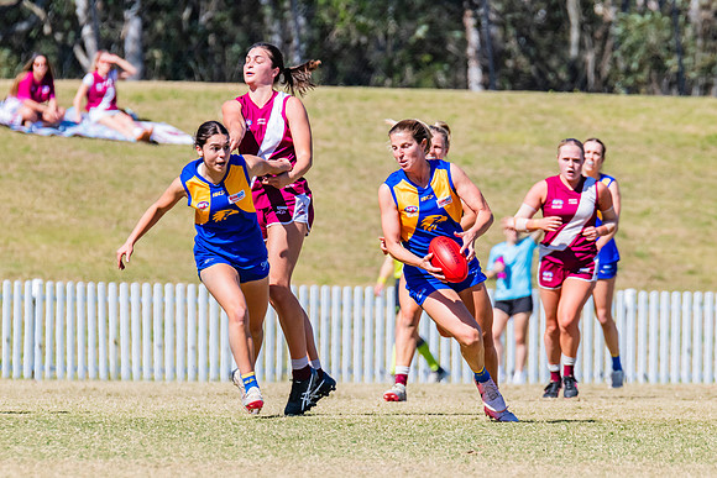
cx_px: 419
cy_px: 279
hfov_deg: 3.4
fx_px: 12041
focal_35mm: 604
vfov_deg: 2.3
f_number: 10
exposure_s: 1/1600
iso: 800
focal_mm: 420
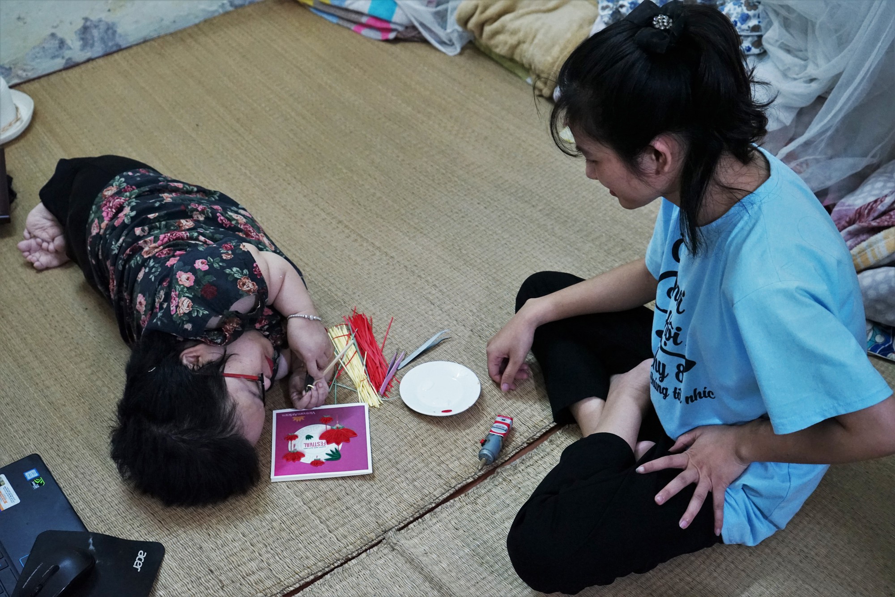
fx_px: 1143
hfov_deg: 42.7
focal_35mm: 46
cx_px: 448
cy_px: 298
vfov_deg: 29.2
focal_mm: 46
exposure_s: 1/80
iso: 3200
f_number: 5.6
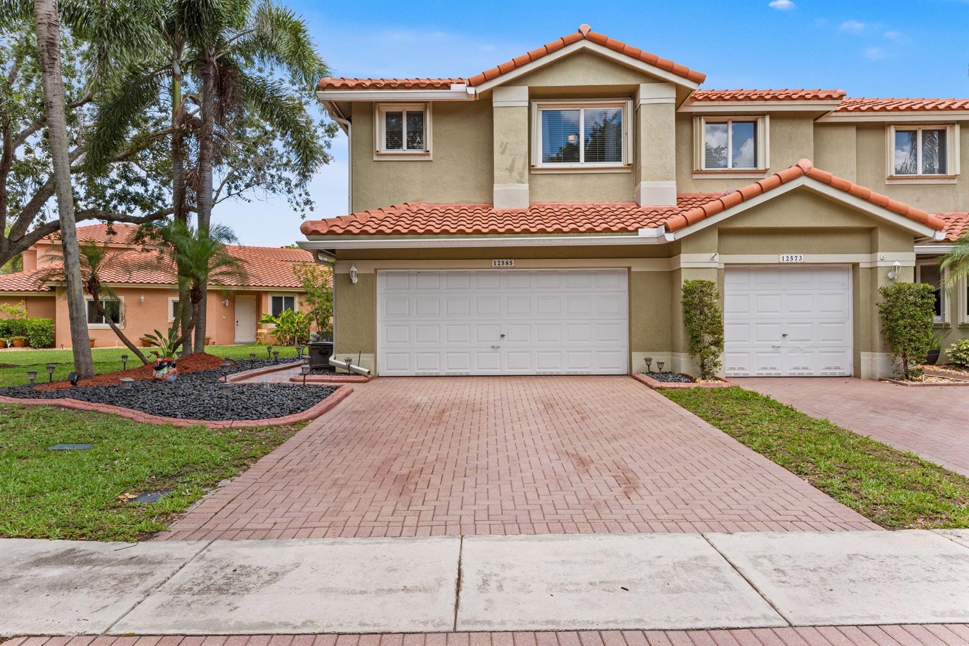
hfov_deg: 76.1
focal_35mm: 23
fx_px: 619
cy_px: 323
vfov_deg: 55.1
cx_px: 484
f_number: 13
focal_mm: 23
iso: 160
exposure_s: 1/15
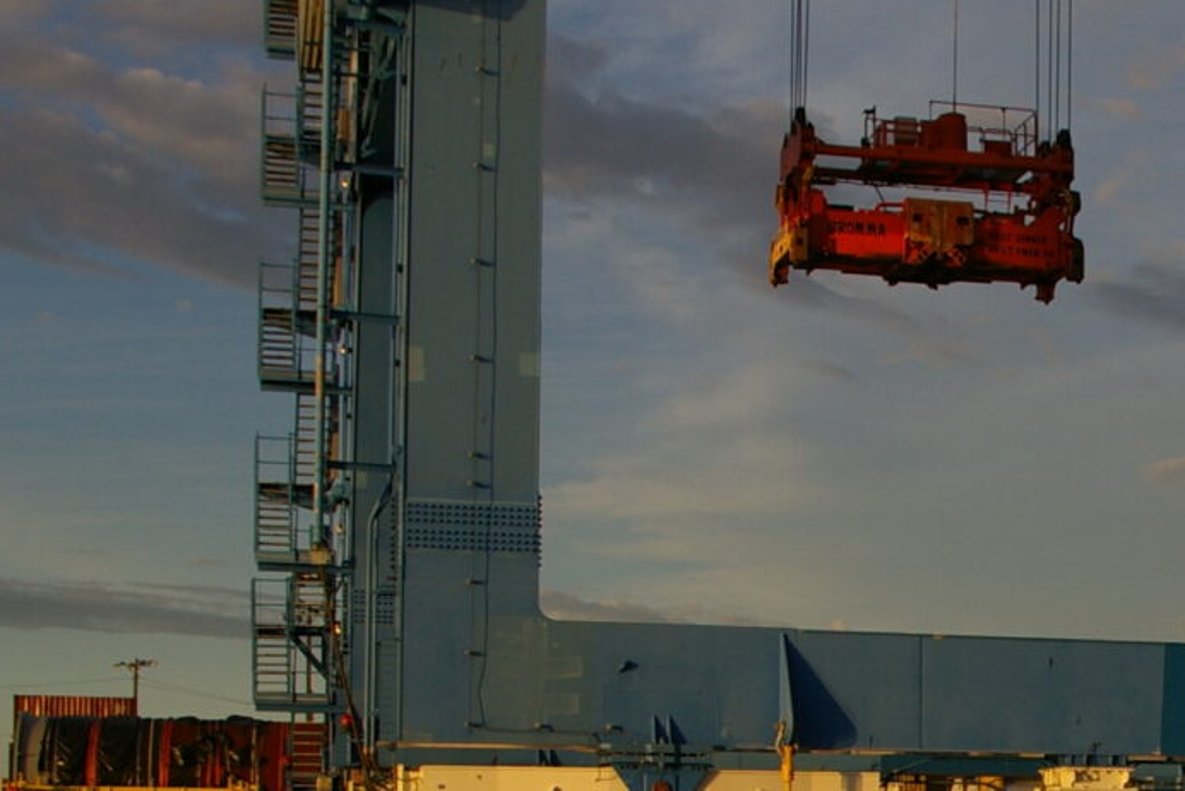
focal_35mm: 78
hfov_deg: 24.9
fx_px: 2568
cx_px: 1140
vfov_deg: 17.2
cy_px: 764
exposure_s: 1/350
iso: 200
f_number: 8
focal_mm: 20
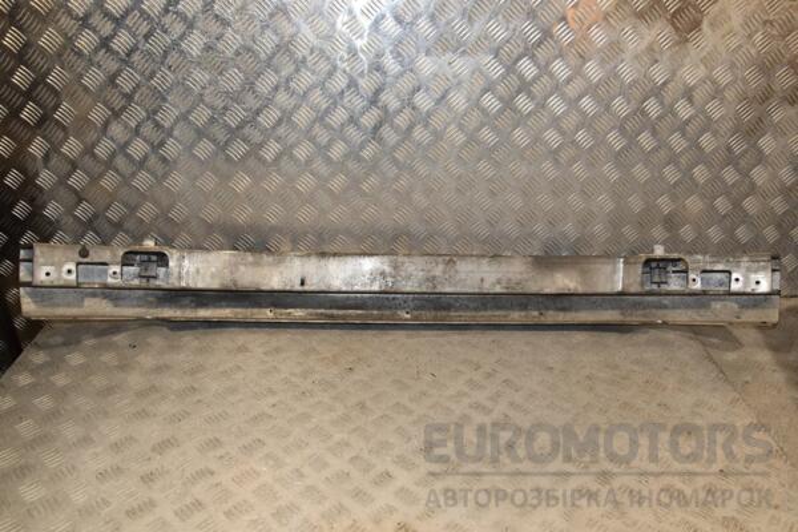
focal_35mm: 32
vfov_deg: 41.7
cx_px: 399
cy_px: 266
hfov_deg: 59.5
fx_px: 698
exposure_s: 1/200
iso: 800
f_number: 7.1
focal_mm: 21
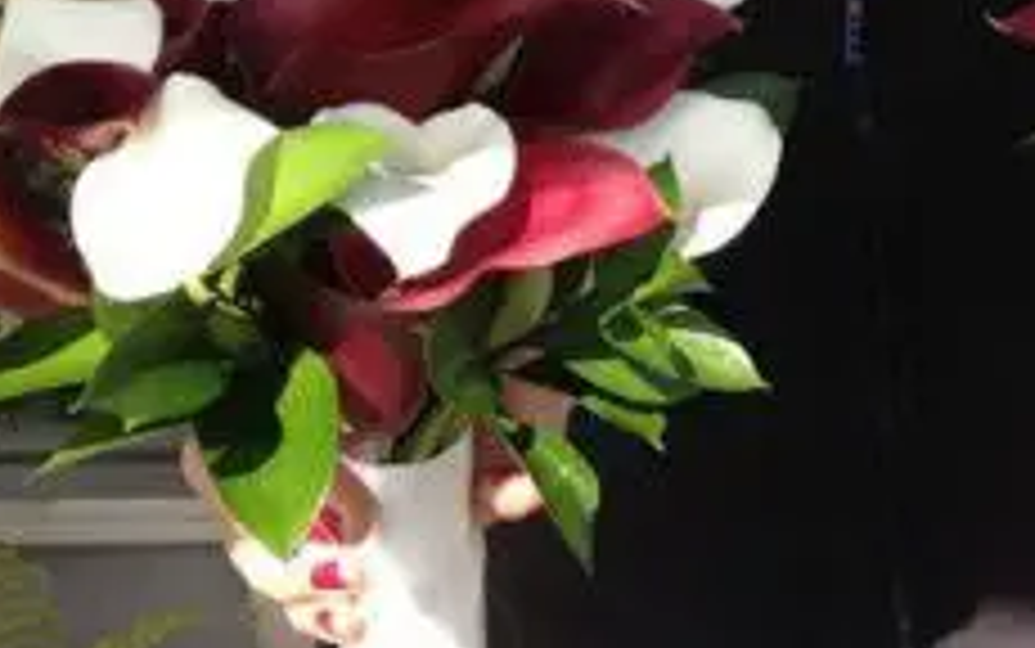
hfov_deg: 27.9
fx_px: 2032
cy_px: 266
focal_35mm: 72
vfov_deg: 18.1
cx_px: 846
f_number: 2.4
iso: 50
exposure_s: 1/546
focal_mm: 4.28
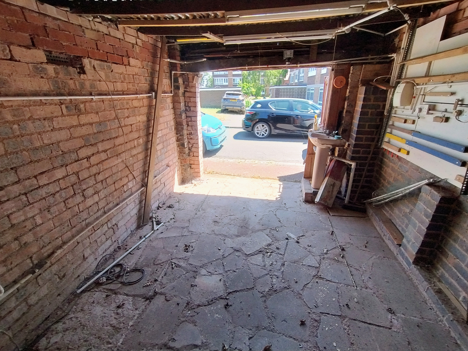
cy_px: 176
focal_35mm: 16
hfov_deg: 94.5
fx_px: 216
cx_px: 234
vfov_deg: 78.1
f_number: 2.2
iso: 100
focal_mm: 1.66
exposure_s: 1/136
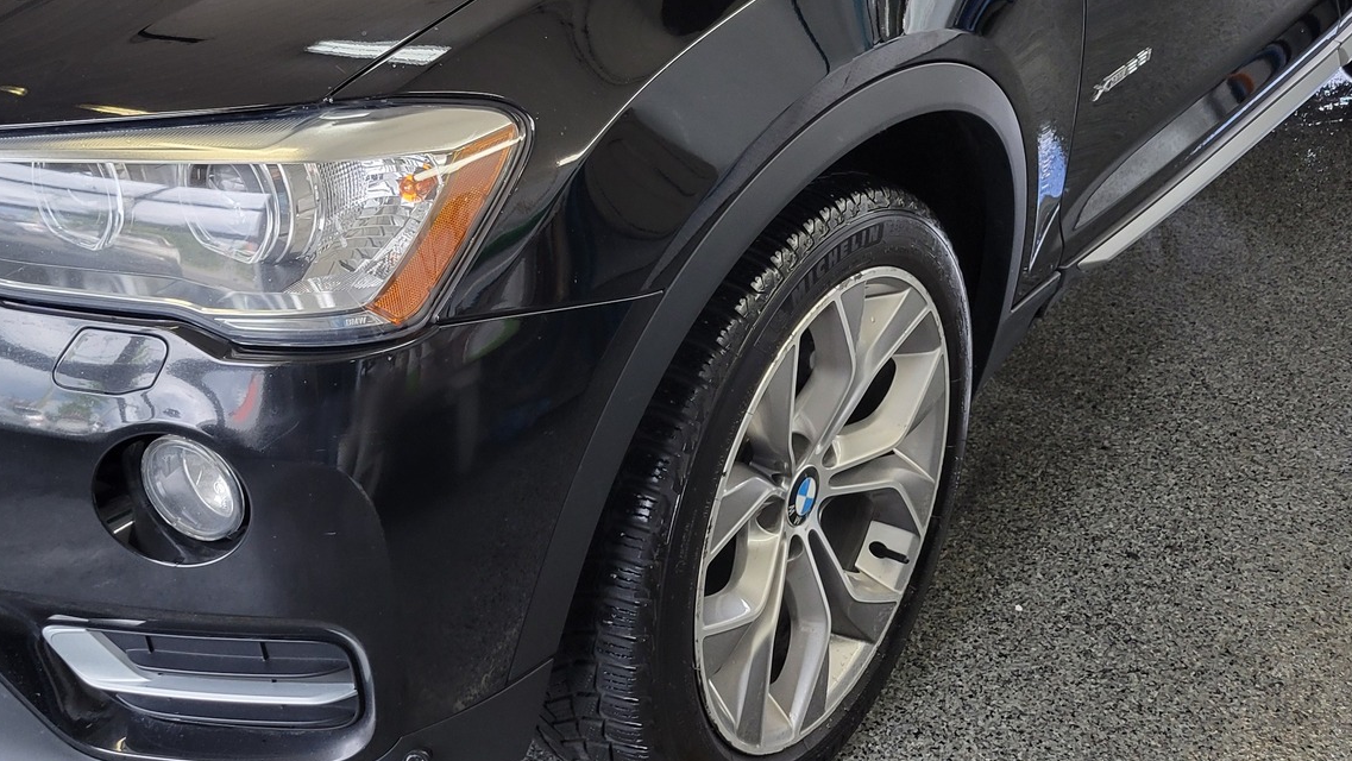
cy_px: 17
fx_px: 1829
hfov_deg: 40.3
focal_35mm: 51
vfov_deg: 22.7
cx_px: 518
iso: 80
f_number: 1.8
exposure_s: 1/120
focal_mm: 5.4
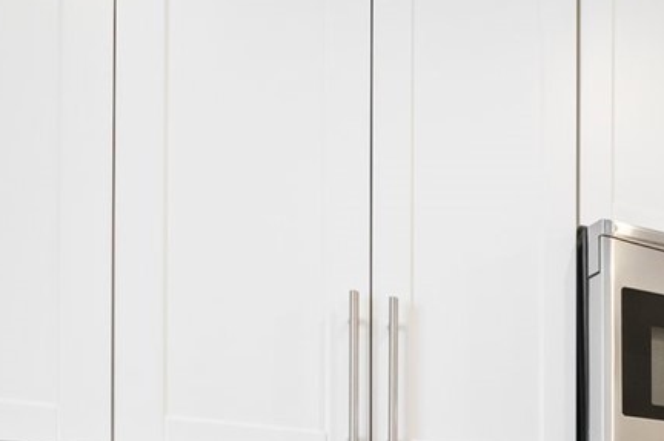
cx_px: 940
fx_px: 1013
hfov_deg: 27.6
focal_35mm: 55
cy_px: 652
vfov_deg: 21.0
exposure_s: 1/1.67
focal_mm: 14
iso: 200
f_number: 8
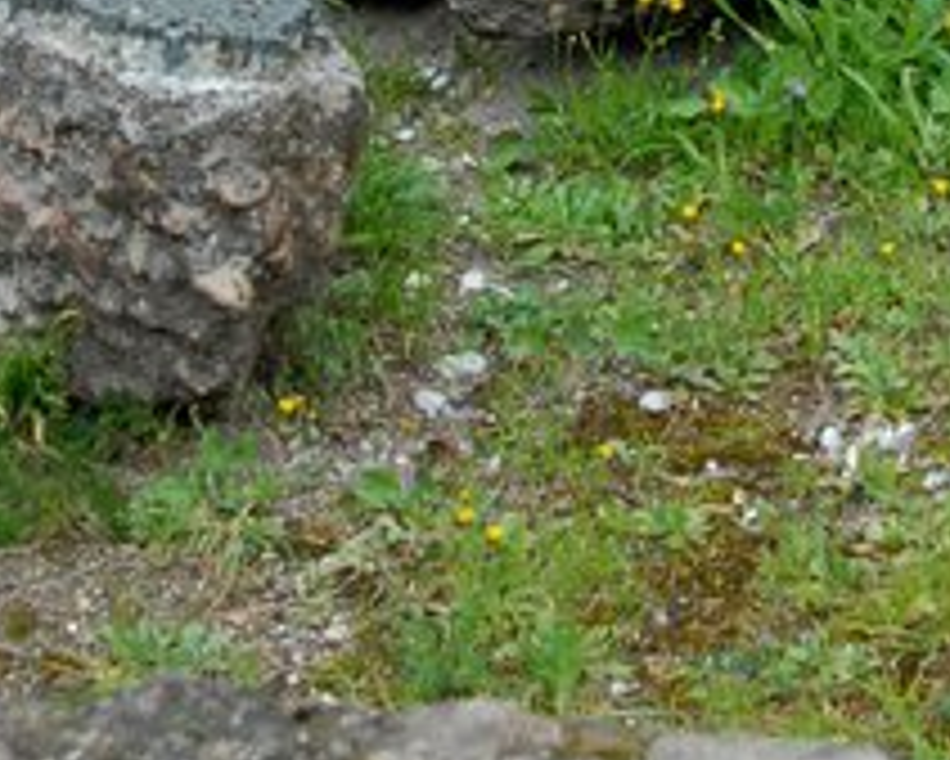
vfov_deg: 7.5
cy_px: -515
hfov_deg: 9.6
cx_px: 707
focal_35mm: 200
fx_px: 5626
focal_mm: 30
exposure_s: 1/125
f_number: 5.6
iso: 200
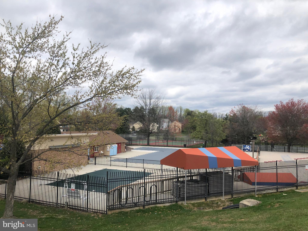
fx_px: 249
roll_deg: -2.0
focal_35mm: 28
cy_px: 116
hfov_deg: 63.4
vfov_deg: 49.7
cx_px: 154
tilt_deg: +2.7
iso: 20
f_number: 1.8
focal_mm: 4
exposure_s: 1/2315
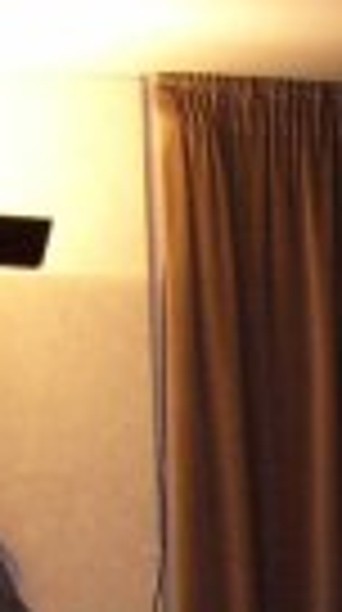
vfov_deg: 11.0
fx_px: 3078
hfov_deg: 6.1
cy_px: 891
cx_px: 814
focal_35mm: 190
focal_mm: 6
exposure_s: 1/60
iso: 125
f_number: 2.7
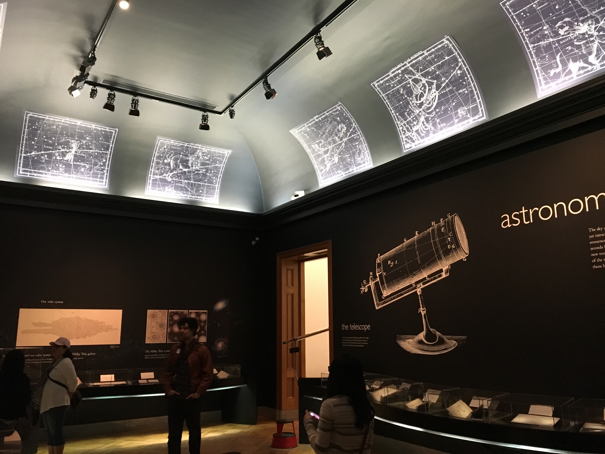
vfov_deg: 48.2
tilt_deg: +11.1
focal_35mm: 29
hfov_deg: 61.7
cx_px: 302
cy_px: 227
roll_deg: -0.6
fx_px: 507
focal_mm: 4.15
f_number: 2.2
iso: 250
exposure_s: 1/15
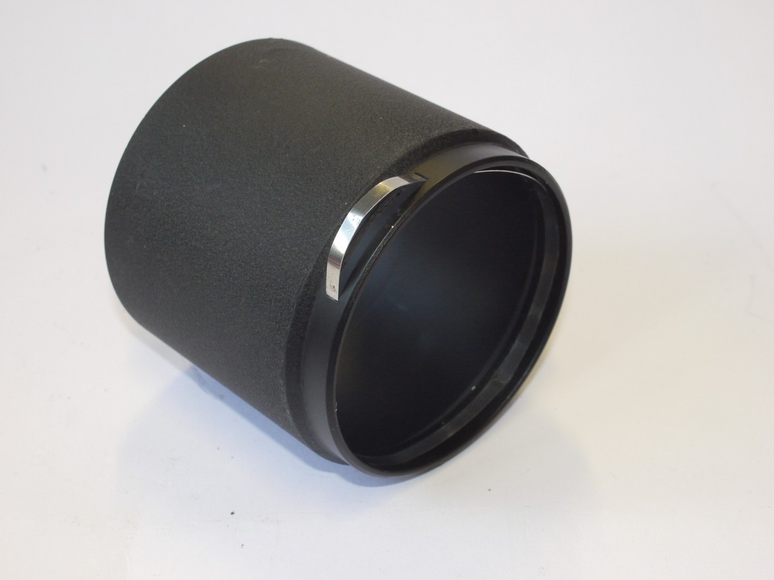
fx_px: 1342
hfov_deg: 32.2
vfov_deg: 24.4
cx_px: 387
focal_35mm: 60
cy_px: 290
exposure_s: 1/50
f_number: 10
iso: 800
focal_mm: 30
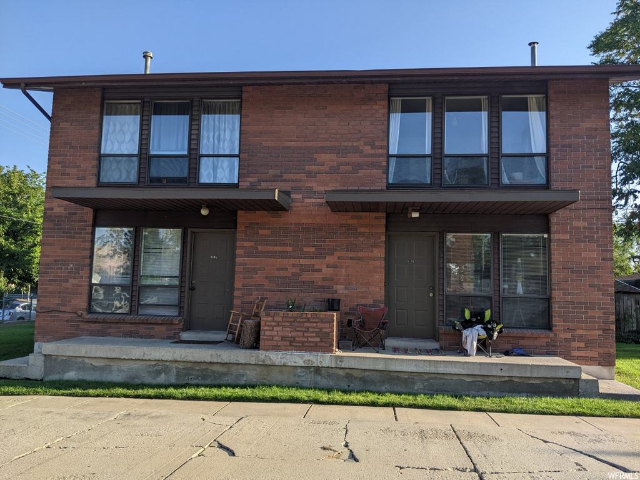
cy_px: 240
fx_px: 499
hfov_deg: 65.3
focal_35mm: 27
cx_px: 320
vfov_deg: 51.4
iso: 45
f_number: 1.8
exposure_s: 1/939
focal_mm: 4.44
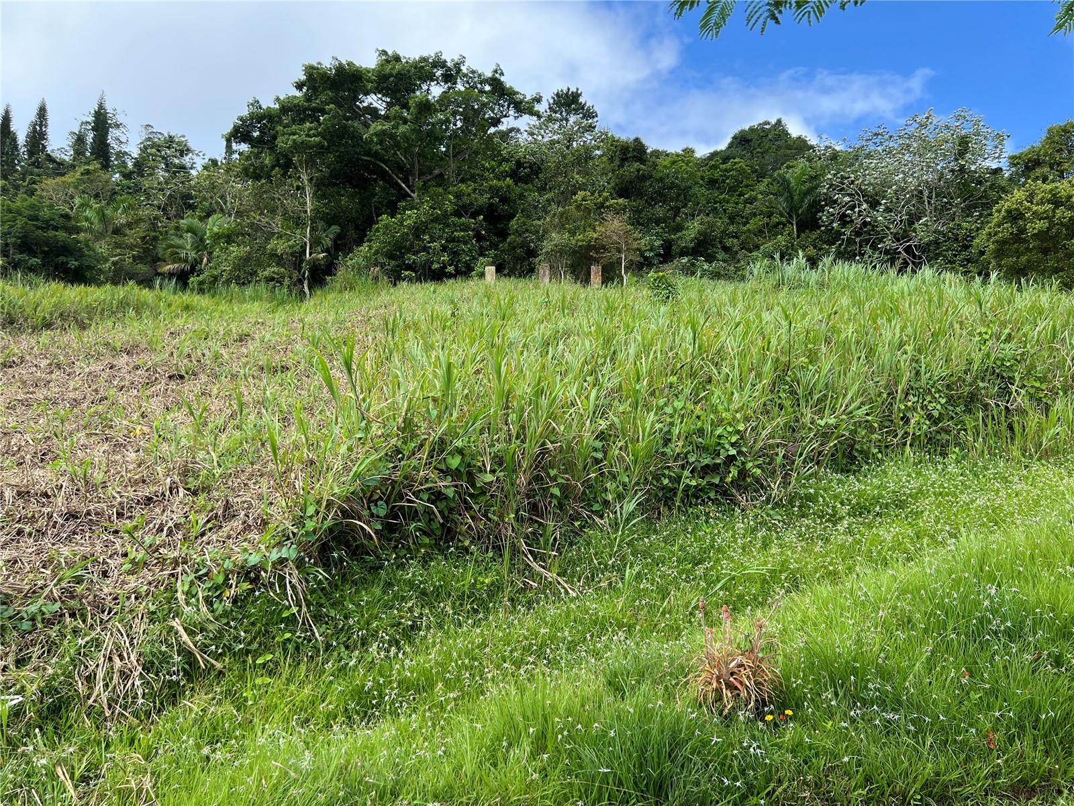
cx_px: 537
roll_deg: -0.2
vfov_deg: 53.1
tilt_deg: +7.2
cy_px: 403
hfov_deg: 67.3
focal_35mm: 26
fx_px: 807
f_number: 1.5
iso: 50
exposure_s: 1/1252
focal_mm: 5.7
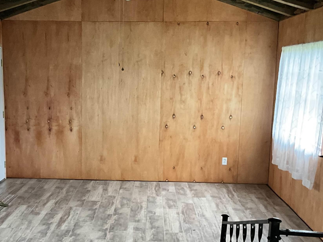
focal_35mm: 54
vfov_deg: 26.9
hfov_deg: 35.3
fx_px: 504
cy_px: 154
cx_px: 116
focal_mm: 3
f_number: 1.8
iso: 250
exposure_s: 1/60
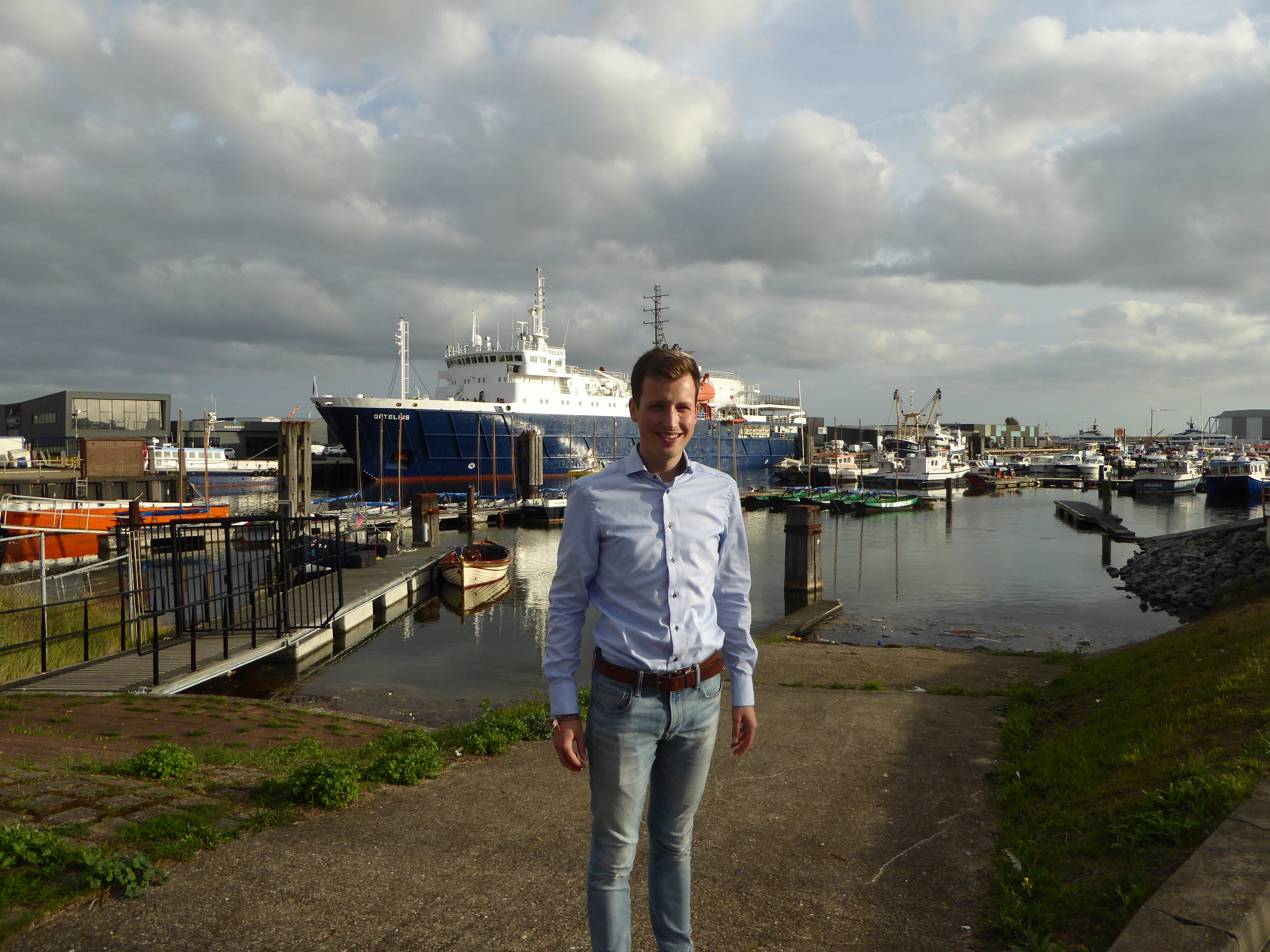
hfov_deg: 69.4
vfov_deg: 54.9
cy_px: 476
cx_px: 635
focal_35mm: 25
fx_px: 917
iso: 100
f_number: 3.3
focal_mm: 4.3
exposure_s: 1/1300
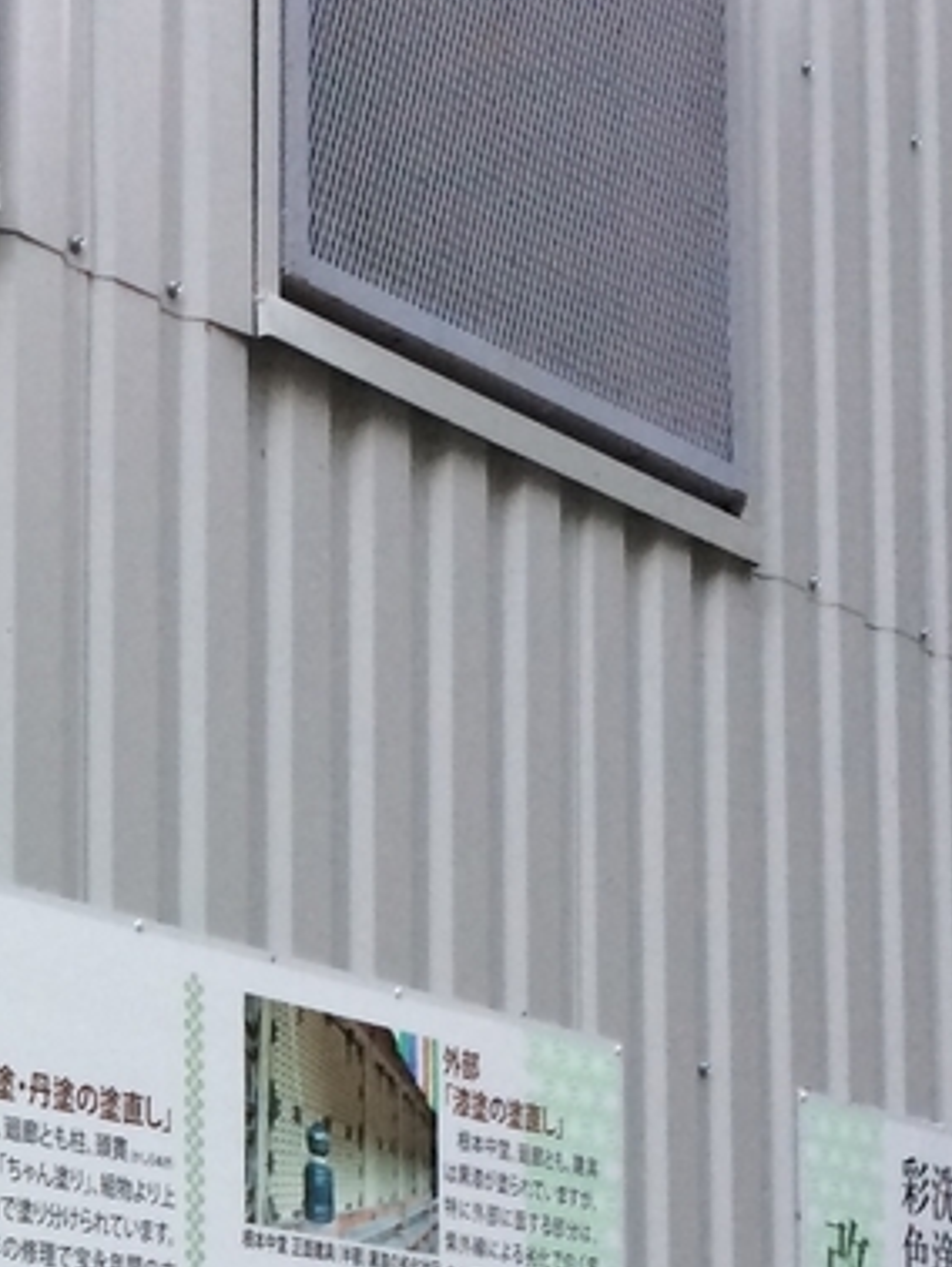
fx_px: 3370
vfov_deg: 20.4
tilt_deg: +3.6
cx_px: -453
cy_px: 1361
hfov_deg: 15.0
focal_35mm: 92
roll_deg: -1.0
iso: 80
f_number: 2.2
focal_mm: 4.15
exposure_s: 1/30
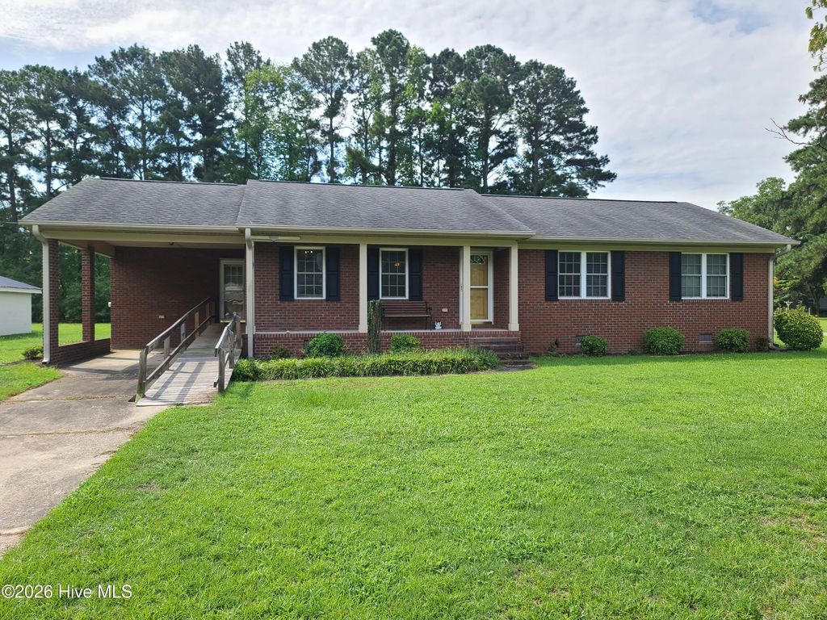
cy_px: 310
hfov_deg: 69.4
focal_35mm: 25
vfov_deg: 54.9
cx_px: 414
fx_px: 597
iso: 16
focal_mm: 7
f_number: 1.8
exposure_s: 1/260
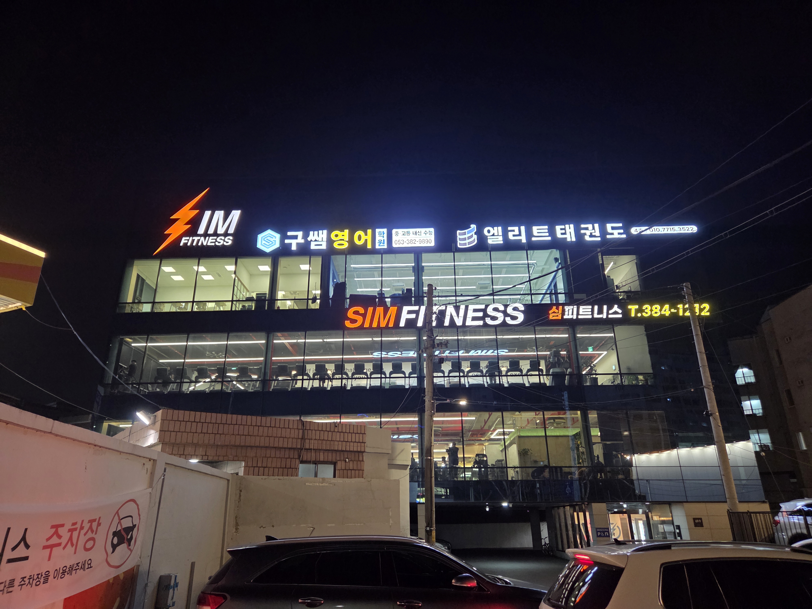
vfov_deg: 58.9
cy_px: 304
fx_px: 540
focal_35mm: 23
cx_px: 406
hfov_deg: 73.9
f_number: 1.8
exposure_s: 1/120
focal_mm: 5.4
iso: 800
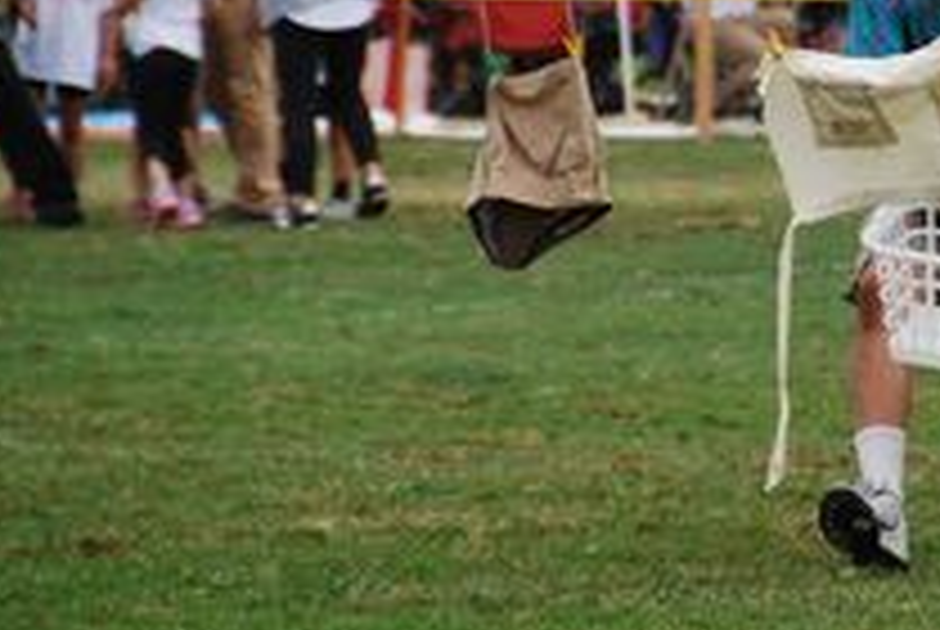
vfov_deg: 1.9
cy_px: 90
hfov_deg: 2.9
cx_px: 944
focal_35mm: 719
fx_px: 18800
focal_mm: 200
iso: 200
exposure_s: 1/500
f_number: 5.6
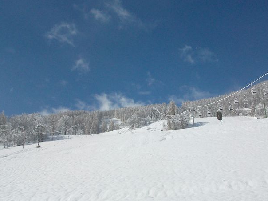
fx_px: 348
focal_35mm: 45
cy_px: 102
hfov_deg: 42.0
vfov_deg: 32.2
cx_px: 146
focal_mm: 5.7
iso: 80
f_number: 5.5
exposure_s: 1/1401
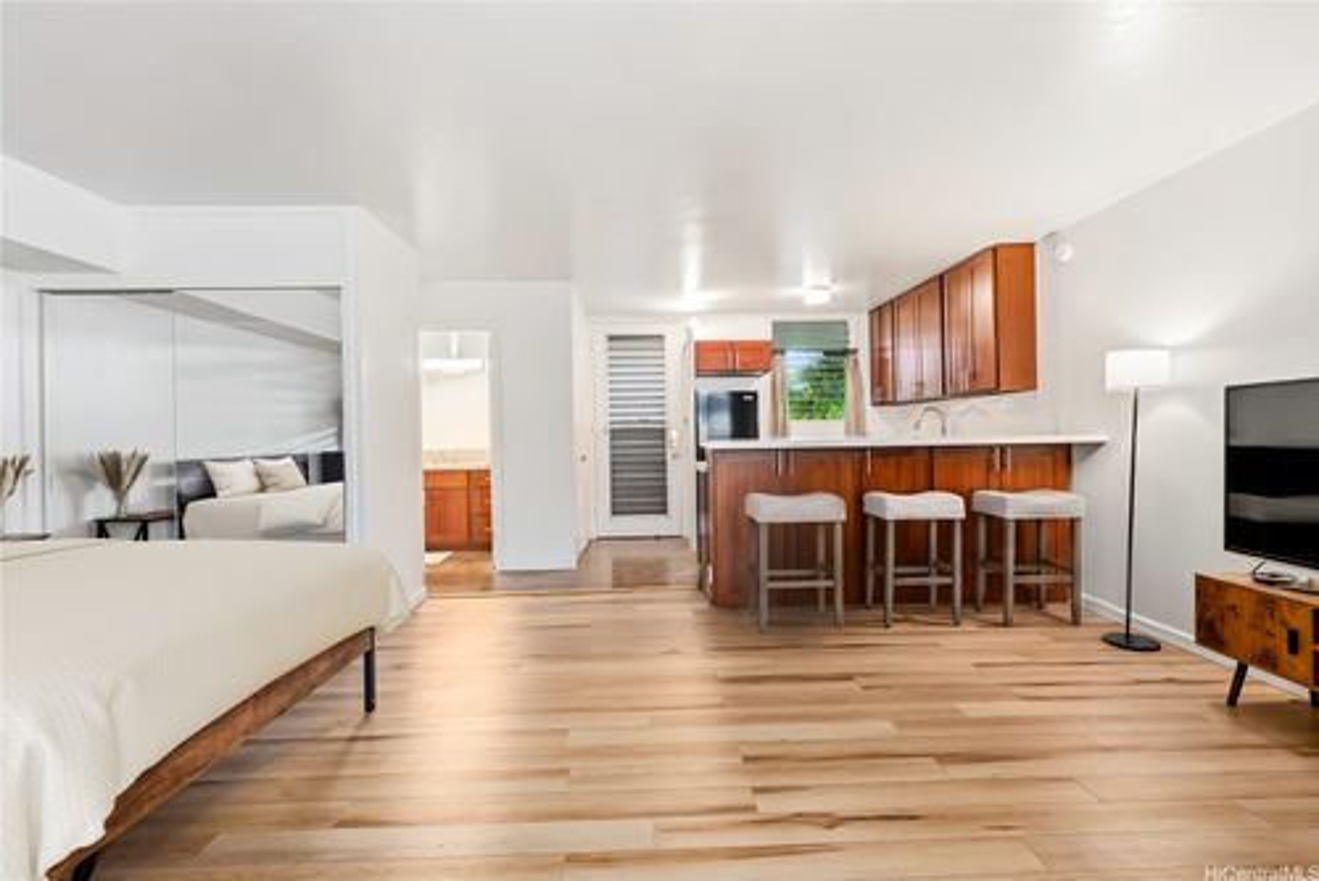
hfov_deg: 104.2
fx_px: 513
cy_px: 440
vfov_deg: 81.3
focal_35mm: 14
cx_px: 660
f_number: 5.6
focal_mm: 14
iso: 160
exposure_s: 1/2
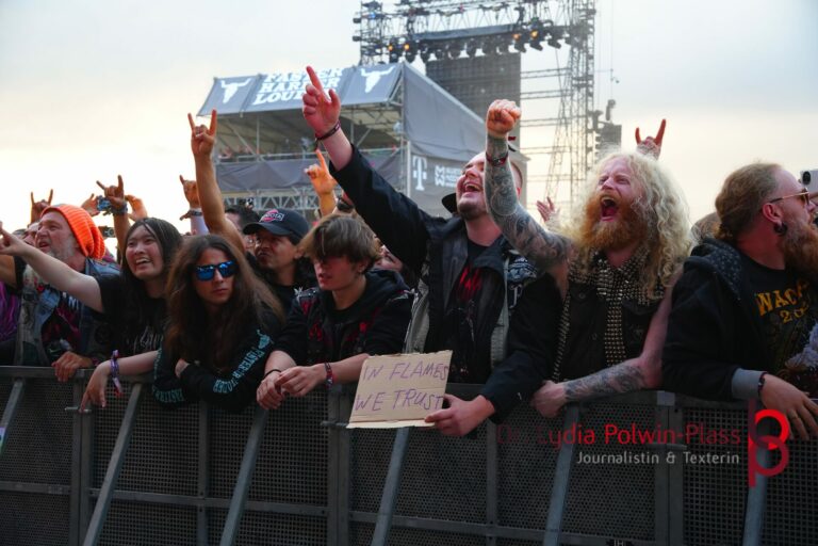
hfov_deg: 34.2
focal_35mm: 58
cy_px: 273
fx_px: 1329
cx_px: 409
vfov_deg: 23.2
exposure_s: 1/160
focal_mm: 39
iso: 640
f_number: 4.5
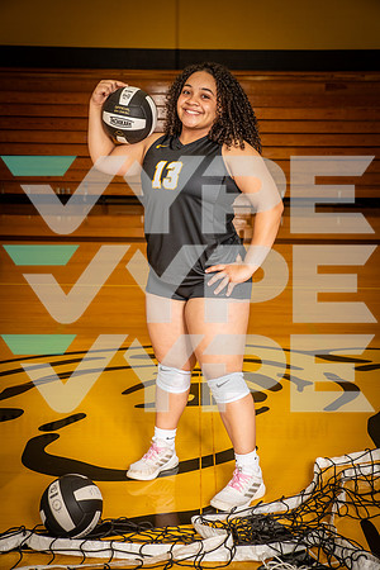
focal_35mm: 55
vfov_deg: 36.2
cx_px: 190
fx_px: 871
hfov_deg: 24.6
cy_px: 285
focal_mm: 55
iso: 800
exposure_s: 1/320
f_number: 7.1
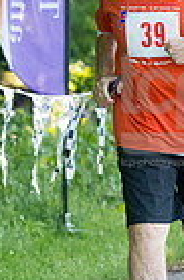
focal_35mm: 759
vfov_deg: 2.7
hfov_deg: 1.8
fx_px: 5863
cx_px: 169
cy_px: 112
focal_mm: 155
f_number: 5.6
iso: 3200
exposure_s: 1/1250
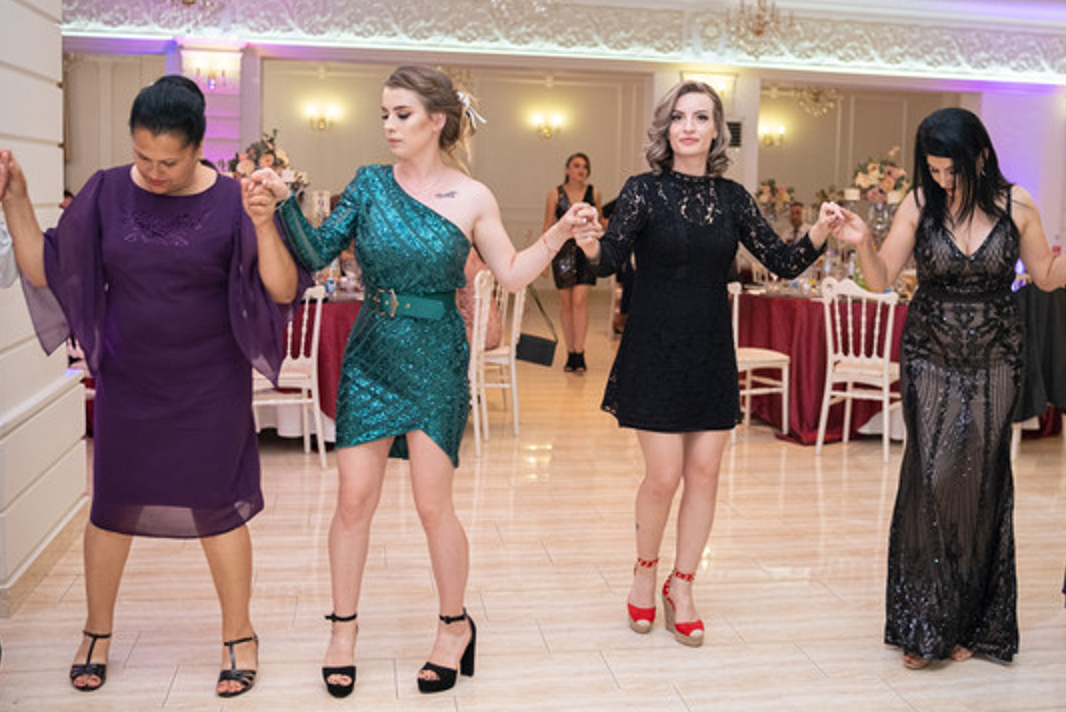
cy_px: 337
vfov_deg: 31.9
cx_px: 602
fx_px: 1244
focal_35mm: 42
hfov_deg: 46.3
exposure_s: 1/125
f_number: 2
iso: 800
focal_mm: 23
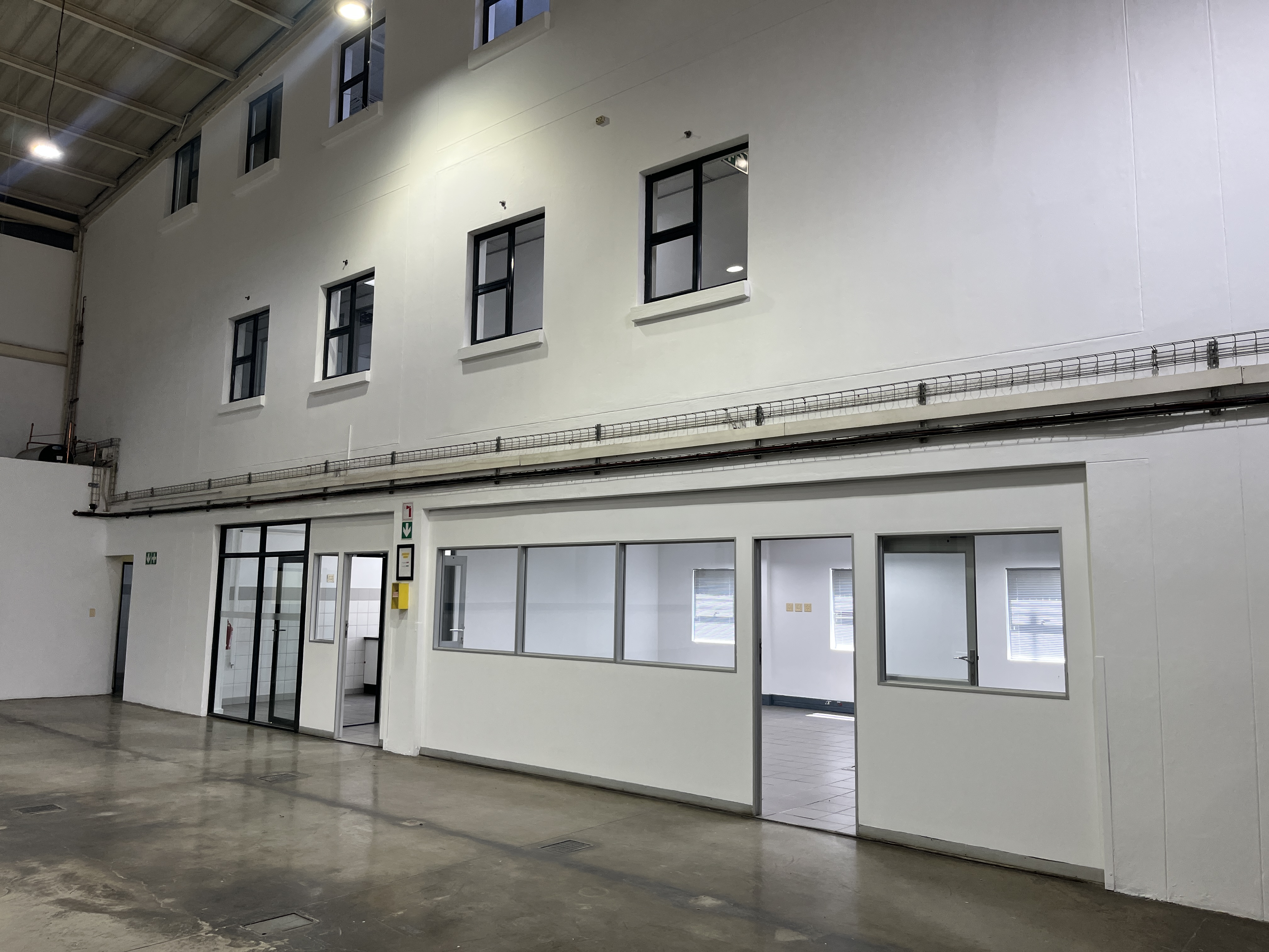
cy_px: 476
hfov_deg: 67.3
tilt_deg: +6.4
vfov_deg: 53.1
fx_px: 953
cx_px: 634
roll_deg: -1.2
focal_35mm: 26
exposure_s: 1/100
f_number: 1.6
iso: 50
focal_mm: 5.1
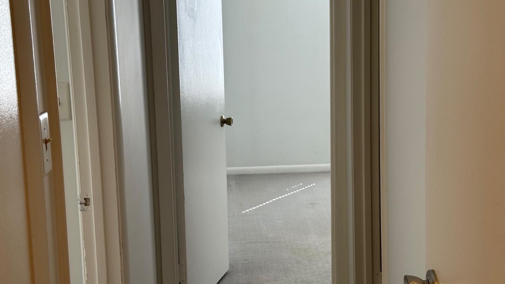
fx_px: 736
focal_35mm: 55
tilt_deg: -10.0
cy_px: 132
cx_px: 245
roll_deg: +1.8
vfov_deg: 21.8
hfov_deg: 37.8
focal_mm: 6.76
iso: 50
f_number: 1.78
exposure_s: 1/60
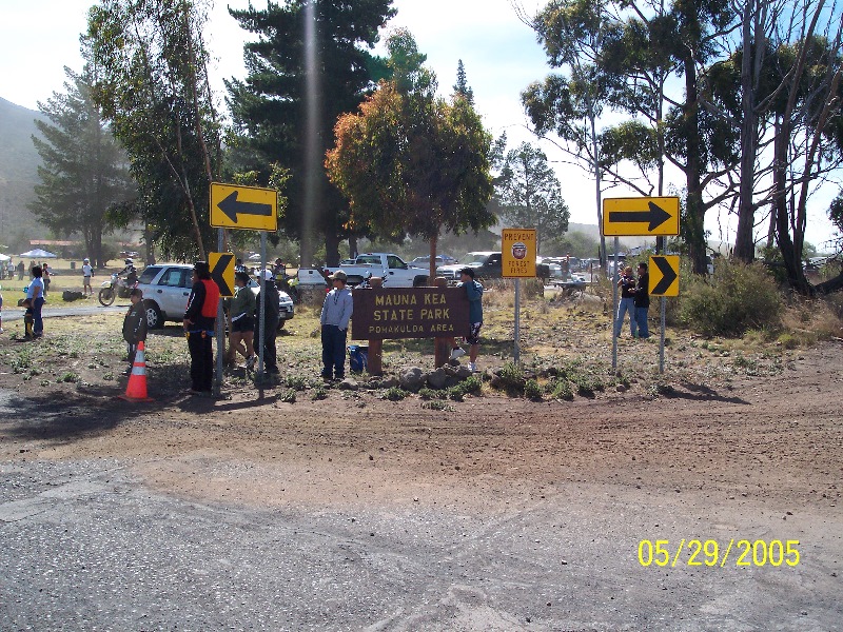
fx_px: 925
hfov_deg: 49.0
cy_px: 316
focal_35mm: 38
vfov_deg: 37.7
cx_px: 422
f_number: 4.8
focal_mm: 8
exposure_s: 1/500
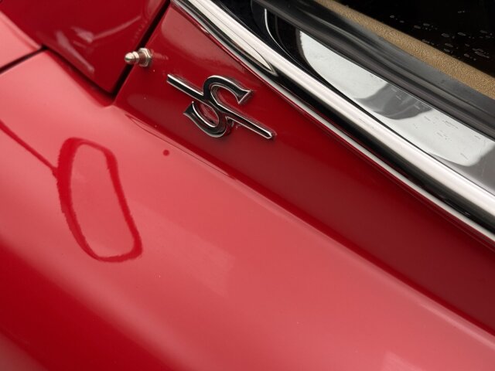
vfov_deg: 30.3
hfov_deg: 39.7
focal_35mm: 48
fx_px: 686
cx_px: 248
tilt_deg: -33.8
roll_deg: +2.4
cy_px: 186
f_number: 1.78
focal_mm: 6.76
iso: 100
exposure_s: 1/49
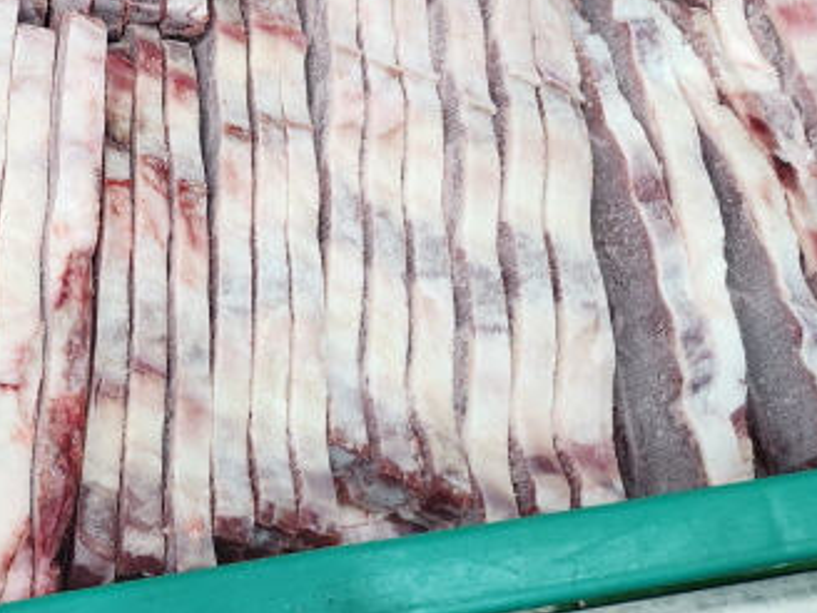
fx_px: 1345
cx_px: 125
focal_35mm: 57
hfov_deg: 32.5
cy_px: -69
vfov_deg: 23.9
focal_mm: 5
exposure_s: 1/120
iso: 160
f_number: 1.8
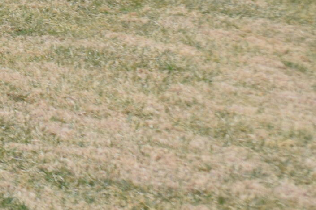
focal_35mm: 351
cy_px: -176
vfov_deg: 3.9
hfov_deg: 5.8
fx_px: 3082
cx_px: -231
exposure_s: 1/250
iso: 220
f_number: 8
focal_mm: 55
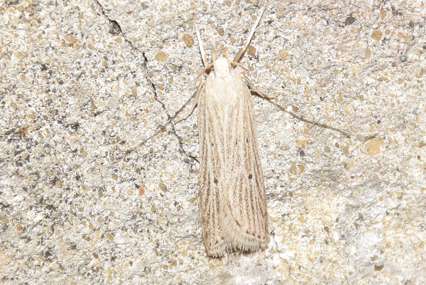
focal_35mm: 210
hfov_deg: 9.8
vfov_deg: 6.6
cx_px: 213
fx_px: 2487
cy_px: 142
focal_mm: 140
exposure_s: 1/160
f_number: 11
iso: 100
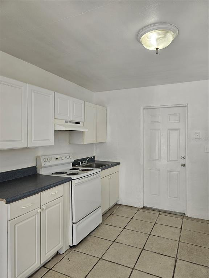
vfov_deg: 73.9
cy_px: 139
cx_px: 104
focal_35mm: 23
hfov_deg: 58.9
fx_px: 185
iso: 80
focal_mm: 6.3
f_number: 1.7
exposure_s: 1/120
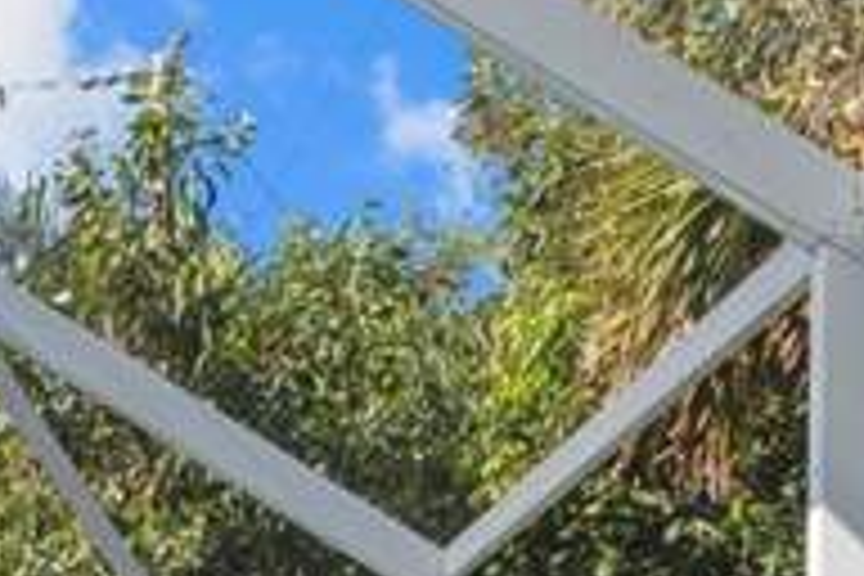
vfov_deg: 14.4
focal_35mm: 79
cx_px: -248
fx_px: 1896
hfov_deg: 22.9
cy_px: 1152
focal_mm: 19
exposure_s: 1/40
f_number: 10
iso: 320
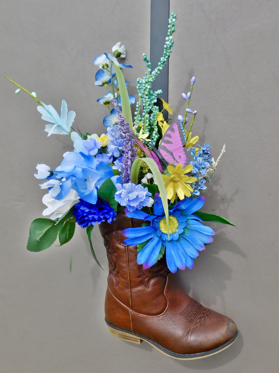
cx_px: 140
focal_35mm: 36
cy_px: 186
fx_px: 387
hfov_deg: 39.7
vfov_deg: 51.4
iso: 125
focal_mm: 6.3
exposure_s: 1/640
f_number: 3.5
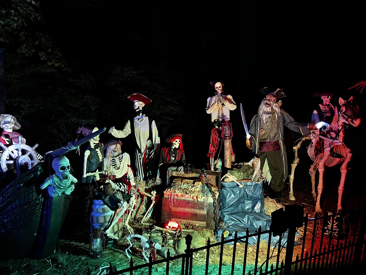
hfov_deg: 67.3
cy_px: 138
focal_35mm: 26
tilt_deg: -3.9
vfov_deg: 53.1
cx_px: 183
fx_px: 275
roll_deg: -0.9
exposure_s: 1/29
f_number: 1.5
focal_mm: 5.7
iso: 640
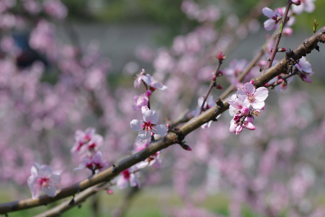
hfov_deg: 15.2
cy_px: 108
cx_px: 162
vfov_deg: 10.2
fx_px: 1219
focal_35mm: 135
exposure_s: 1/2500
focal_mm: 90
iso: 400
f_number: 4.5
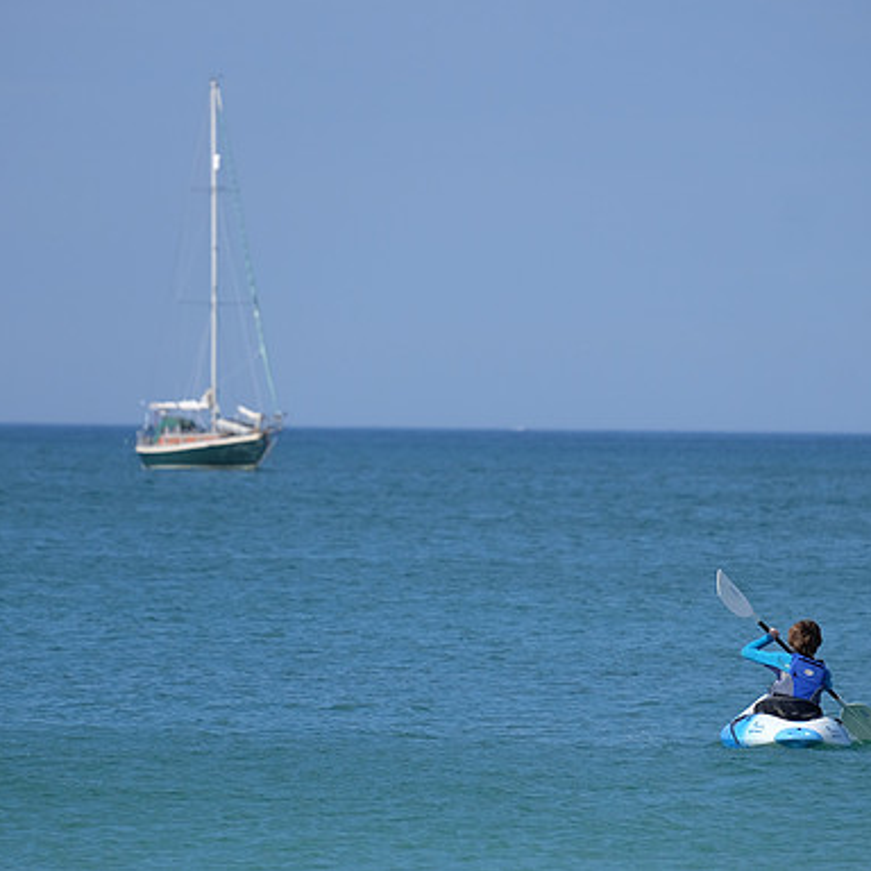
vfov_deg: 4.6
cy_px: 434
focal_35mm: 385
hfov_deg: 4.6
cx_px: 431
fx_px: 10960
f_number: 5.6
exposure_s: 1/1000
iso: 200
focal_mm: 200
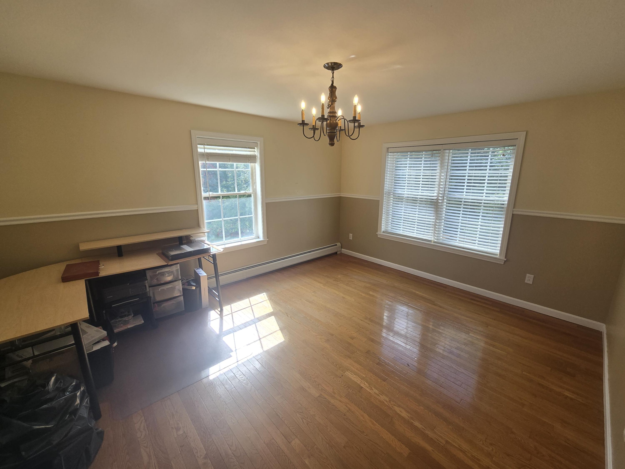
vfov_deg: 89.9
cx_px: 312
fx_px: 235
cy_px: 234
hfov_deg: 106.2
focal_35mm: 13
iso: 50
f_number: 2.2
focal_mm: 2.2
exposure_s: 1/185
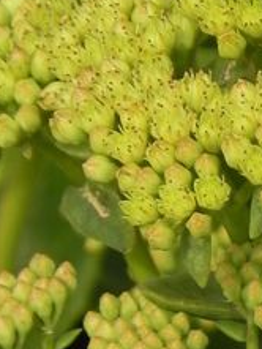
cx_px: 341
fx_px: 12280
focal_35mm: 1218
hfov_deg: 1.2
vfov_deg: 1.6
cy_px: 185
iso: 160
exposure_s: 1/1000
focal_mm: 59.9
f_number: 5
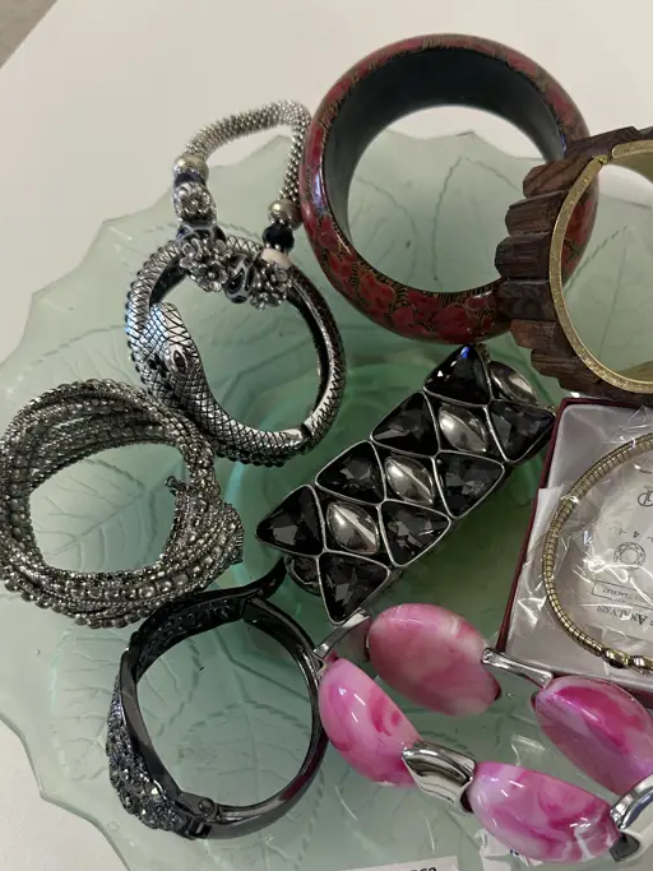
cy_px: 522
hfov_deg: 39.2
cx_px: 434
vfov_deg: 51.0
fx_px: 906
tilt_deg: -71.2
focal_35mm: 36
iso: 160
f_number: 1.78
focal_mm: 6.86
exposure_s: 1/50
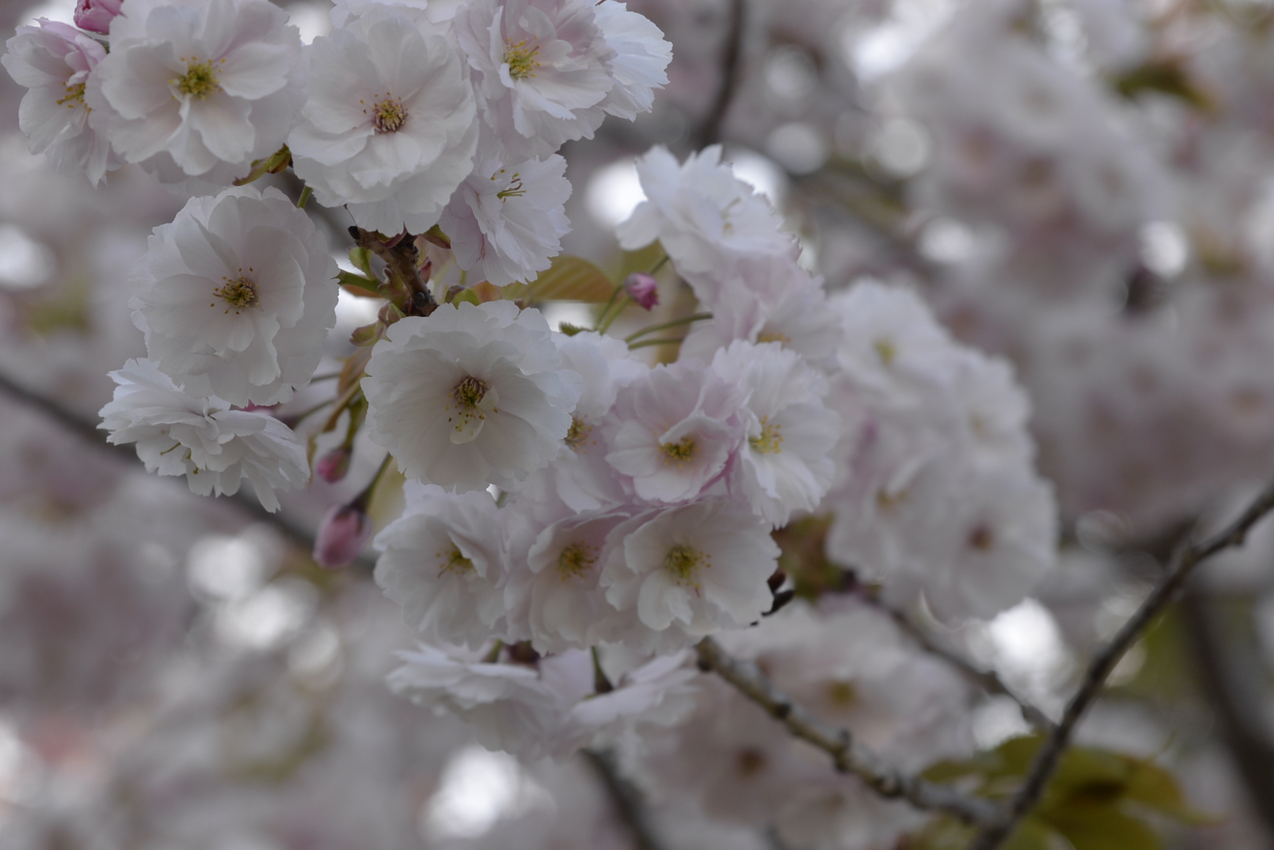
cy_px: 314
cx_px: 617
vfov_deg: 8.4
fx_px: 5805
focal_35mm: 164
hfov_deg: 12.5
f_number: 5.6
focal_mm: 112
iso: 400
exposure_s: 1/500
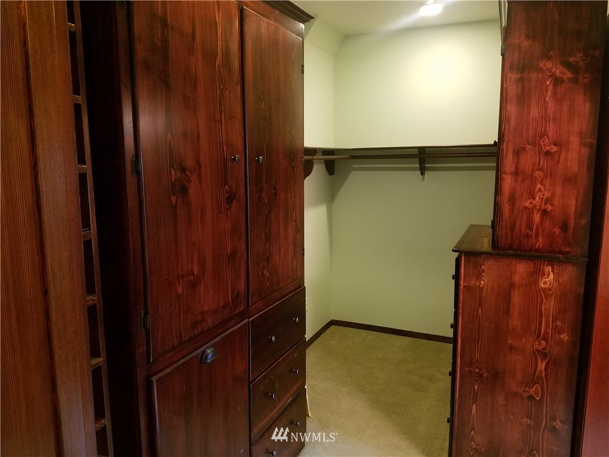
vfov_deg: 53.1
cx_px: 304
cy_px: 228
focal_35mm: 26
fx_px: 457
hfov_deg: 67.3
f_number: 1.7
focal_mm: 4.2
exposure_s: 1/10
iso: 250
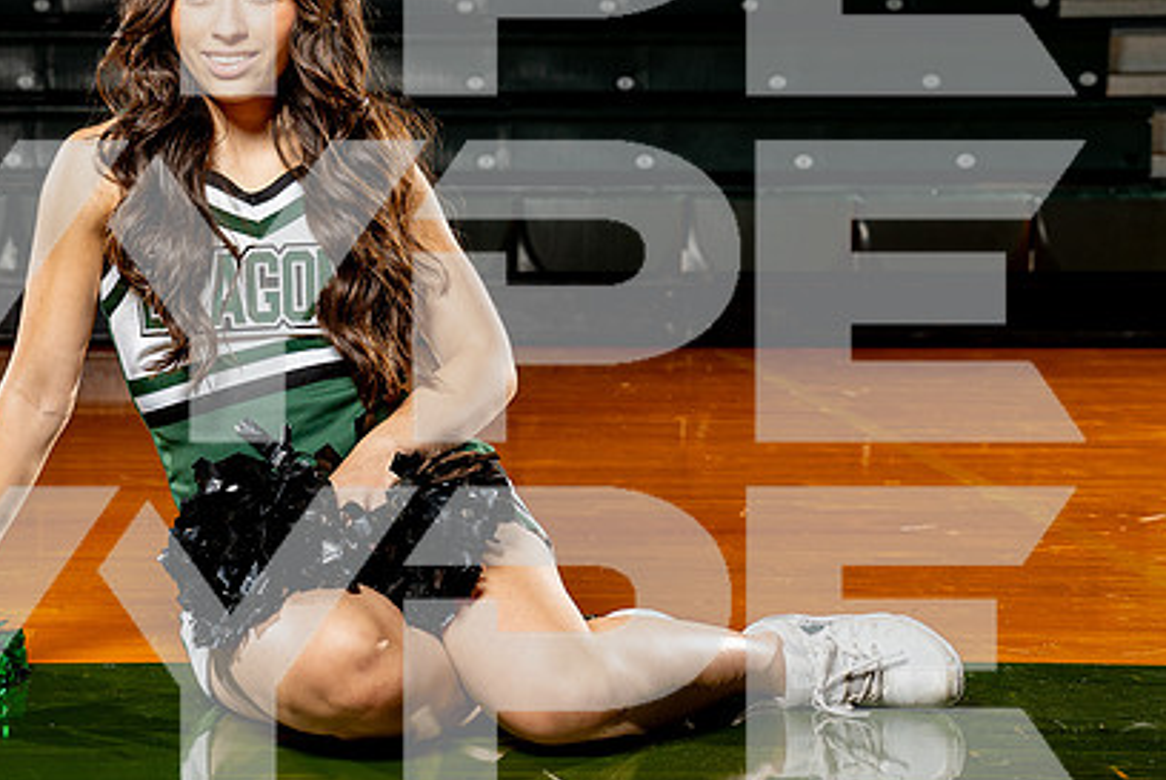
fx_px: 3080
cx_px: 315
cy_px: 306
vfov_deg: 14.4
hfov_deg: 21.3
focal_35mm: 95
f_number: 5.6
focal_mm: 61
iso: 160
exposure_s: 1/250
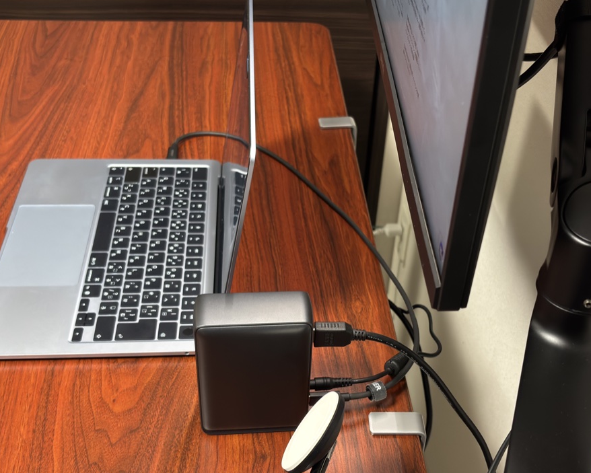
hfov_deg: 42.0
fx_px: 770
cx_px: 324
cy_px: 266
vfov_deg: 34.1
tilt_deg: -41.3
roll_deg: -4.2
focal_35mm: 44
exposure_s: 1/33
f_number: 1.6
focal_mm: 5.96
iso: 250
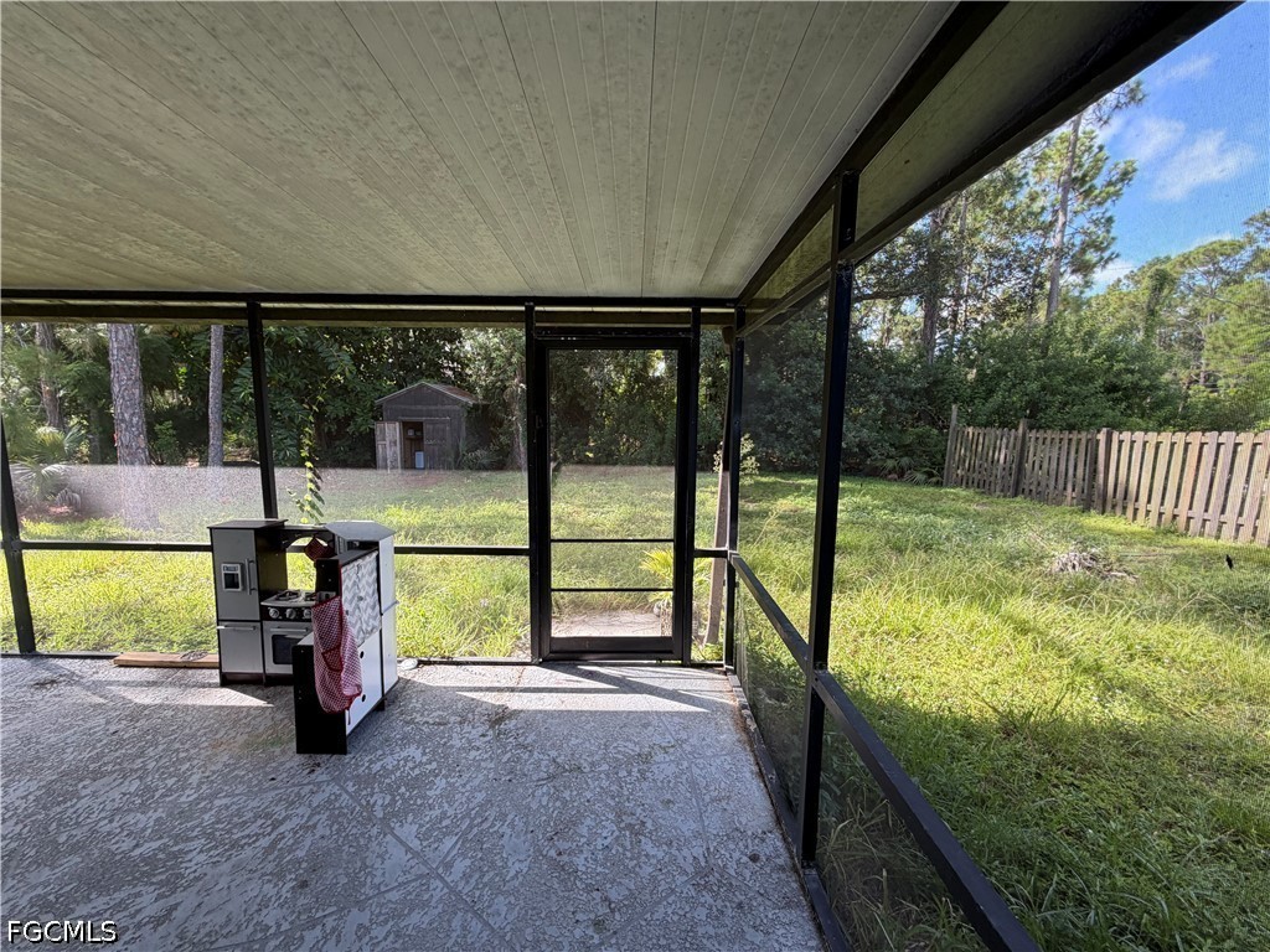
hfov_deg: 102.1
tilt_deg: -7.1
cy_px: 476
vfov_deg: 85.7
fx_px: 514
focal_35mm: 14
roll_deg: -0.2
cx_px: 635
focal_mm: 2.22
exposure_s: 1/133
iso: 40
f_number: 2.2
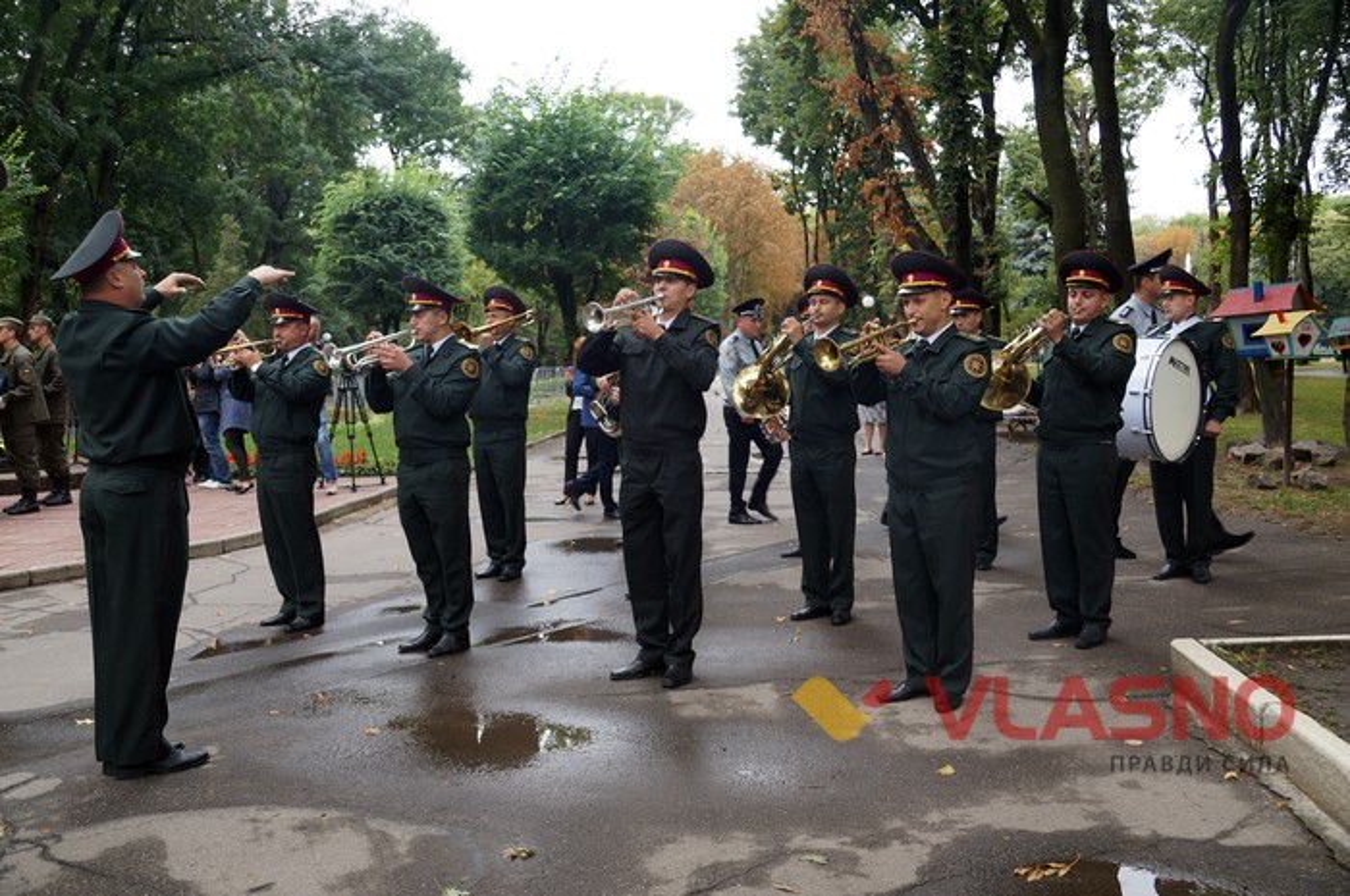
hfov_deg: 57.3
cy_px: 448
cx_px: 675
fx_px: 1236
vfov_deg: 39.9
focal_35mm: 33
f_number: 5.6
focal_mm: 22
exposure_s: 1/125
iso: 100
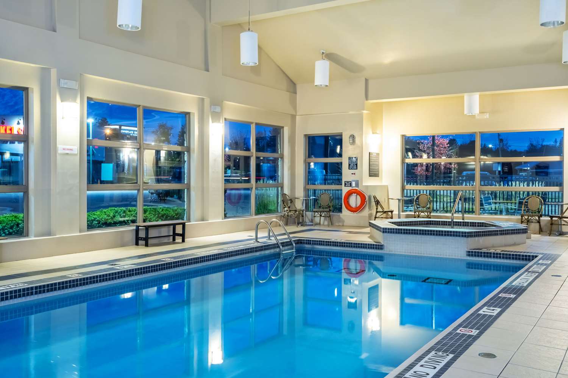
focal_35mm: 35
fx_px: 552
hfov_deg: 54.4
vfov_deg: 37.9
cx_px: 284
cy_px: 189
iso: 400
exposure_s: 2
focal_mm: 35
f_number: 10
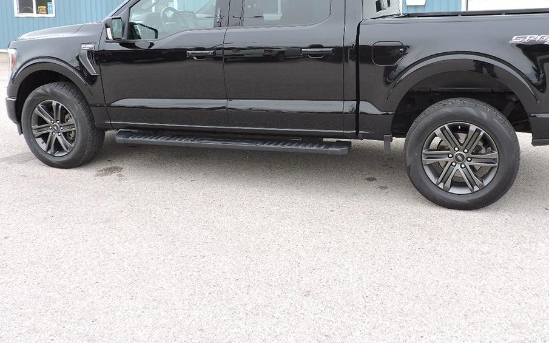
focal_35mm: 36
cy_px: 109
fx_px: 538
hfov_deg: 53.9
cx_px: 308
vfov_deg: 34.9
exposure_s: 1/250
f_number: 3
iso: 100
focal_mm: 4.3
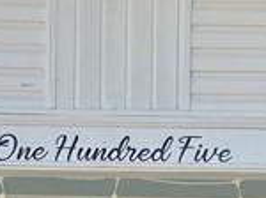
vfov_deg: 7.9
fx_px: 1366
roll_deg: -1.1
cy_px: 407
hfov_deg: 11.0
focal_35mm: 178
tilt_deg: +1.2
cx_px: -39
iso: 32
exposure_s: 1/742
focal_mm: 4.25
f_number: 1.8
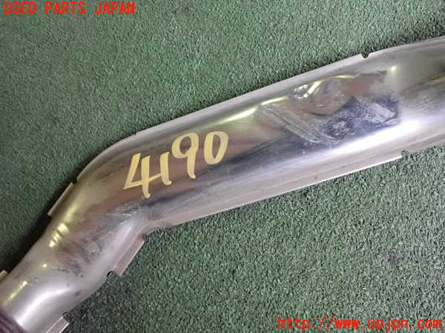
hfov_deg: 60.0
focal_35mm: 30
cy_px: 166
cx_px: 222
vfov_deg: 46.8
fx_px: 386
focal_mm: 5.4
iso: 1600
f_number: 2.3
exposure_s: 1/320
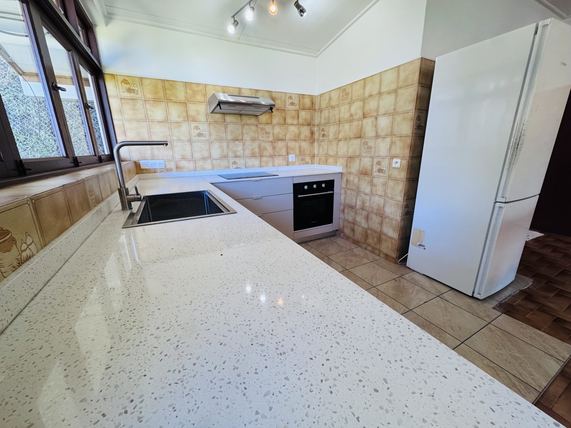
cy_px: 214
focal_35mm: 14
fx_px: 231
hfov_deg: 102.1
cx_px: 286
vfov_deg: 85.7
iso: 250
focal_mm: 2.22
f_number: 2.2
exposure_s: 1/120
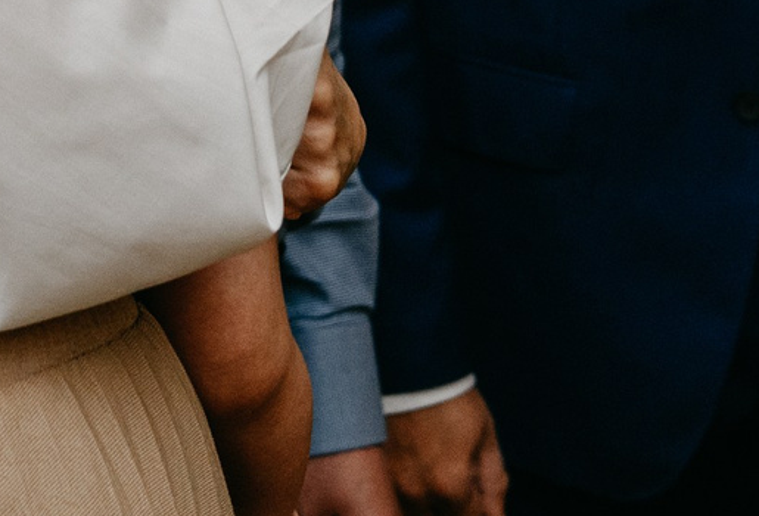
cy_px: -616
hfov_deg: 11.0
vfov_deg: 7.2
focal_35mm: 185
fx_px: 3924
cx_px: 191
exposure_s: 1/160
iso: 500
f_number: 3.5
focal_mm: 36
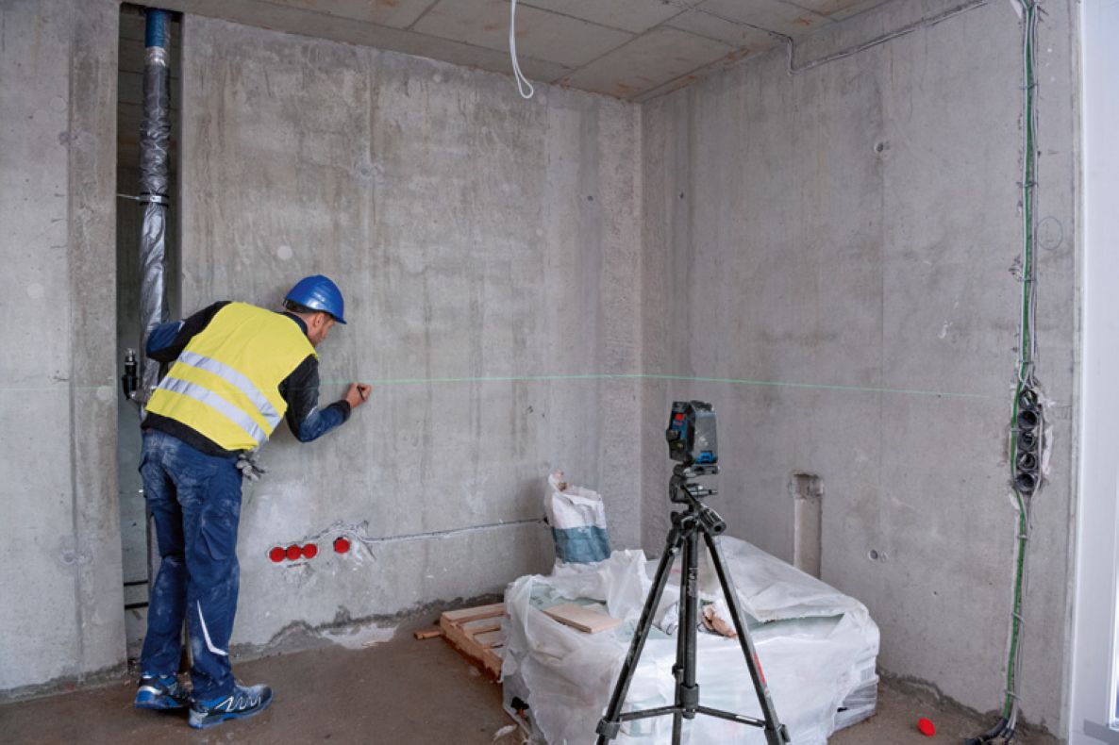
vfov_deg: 53.1
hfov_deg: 73.8
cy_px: 372
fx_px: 746
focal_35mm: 24
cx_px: 560
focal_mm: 24
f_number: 10
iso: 1250
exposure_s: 1/50
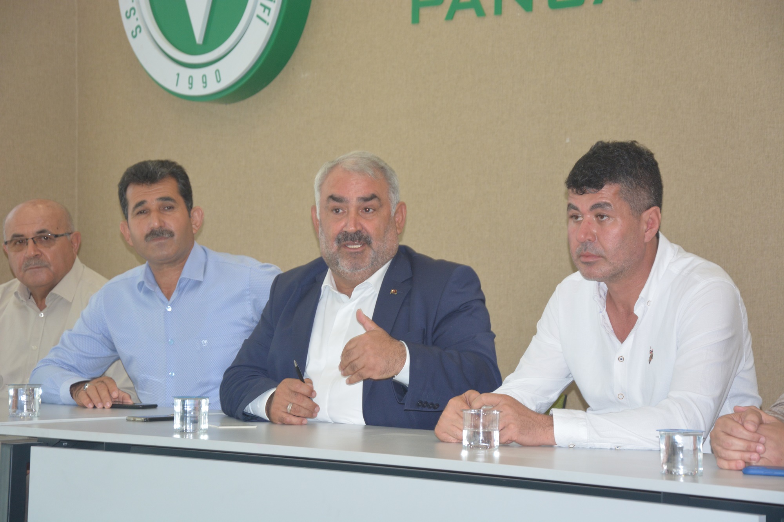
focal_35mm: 105
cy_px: 261
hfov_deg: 19.5
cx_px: 392
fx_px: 2286
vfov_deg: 13.0
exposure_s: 1/60
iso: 800
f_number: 5.3
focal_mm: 70
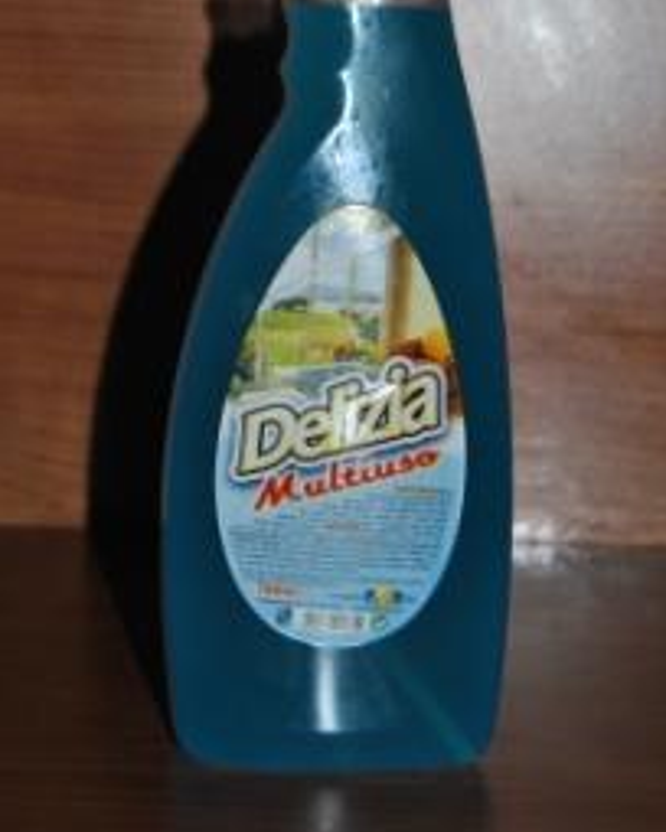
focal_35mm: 94
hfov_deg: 16.4
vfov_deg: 20.1
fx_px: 2316
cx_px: 300
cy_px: 153
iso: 200
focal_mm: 38
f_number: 4.8
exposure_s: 1/60
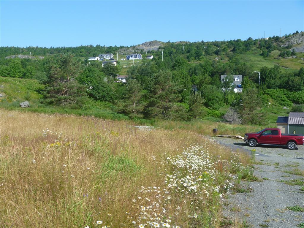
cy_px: 114
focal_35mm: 35
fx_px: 307
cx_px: 152
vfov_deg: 40.7
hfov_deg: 52.6
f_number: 5.6
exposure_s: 1/160
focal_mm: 6.3
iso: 80
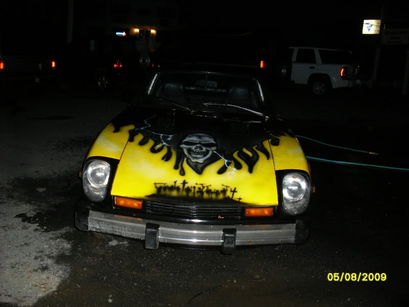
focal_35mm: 38
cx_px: 204
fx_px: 449
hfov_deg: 49.0
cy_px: 154
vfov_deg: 37.7
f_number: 3
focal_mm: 6.3
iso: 320
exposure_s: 1/45
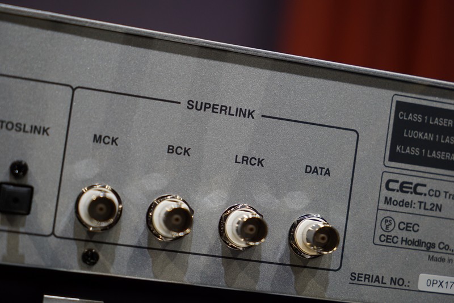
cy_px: 152
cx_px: 227
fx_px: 883
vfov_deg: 19.5
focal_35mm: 70
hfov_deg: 28.8
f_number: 4
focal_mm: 70
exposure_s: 1/60
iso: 640
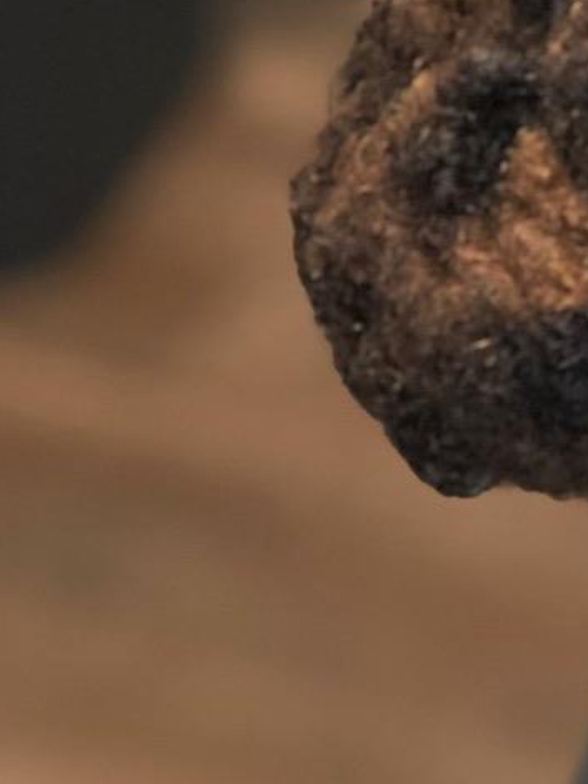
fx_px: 5619
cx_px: 1193
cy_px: 17
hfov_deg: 5.8
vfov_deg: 8.0
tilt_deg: -33.2
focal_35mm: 248
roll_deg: +4.6
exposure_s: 1/30
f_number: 2.8
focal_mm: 6.6
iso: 100
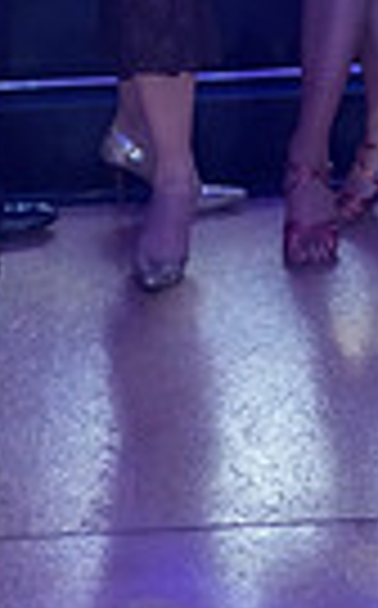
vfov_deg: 13.0
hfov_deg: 9.0
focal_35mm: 145
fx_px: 2398
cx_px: 335
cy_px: -513
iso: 5000
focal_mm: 33
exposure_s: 1/640
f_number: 4
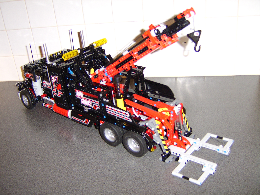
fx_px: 233
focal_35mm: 31
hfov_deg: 58.4
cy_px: 98
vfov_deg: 45.4
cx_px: 130
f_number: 2.7
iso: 141
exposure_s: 1/30
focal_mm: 8.13
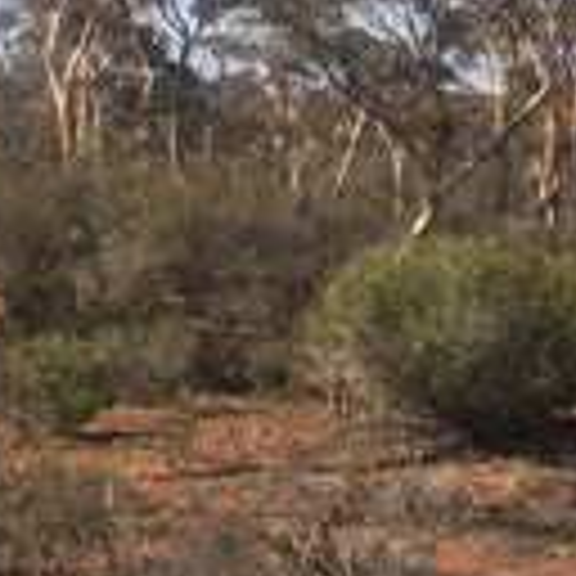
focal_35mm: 104
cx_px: 22
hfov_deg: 16.4
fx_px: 1958
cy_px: -148
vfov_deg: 16.0
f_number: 2.2
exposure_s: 1/1953
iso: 32
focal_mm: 4.15
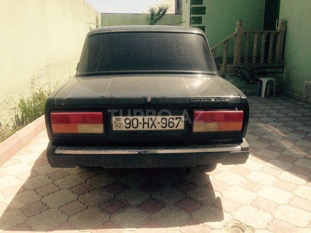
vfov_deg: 42.9
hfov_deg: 55.4
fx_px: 296
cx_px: 156
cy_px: 116
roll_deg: +0.6
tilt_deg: -12.1
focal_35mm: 33
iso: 50
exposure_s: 1/1232
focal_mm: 4.12
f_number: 2.4
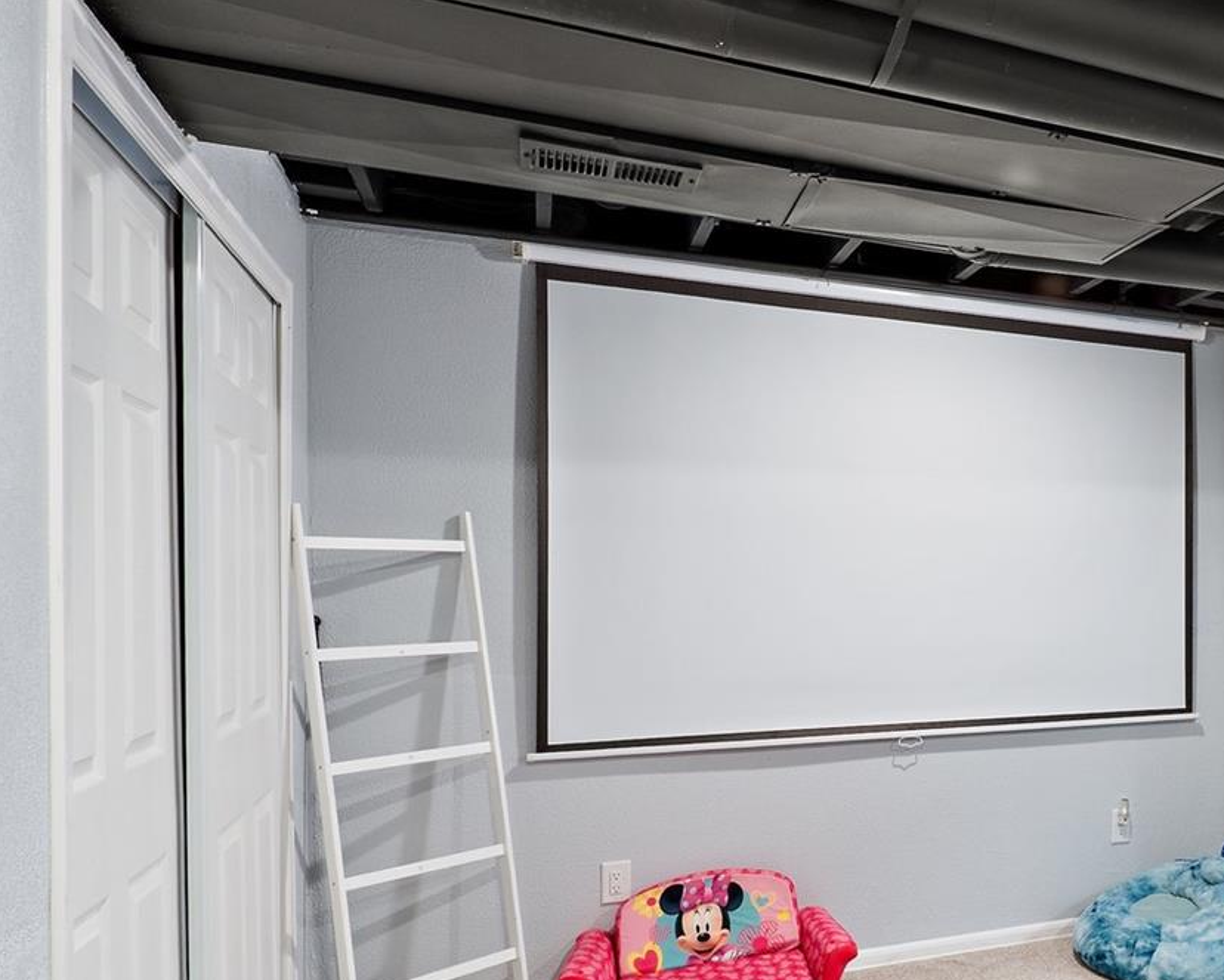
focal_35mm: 30
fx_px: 1084
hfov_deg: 51.2
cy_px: 594
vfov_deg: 48.3
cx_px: 1128
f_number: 16
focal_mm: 11
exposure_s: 6
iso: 100
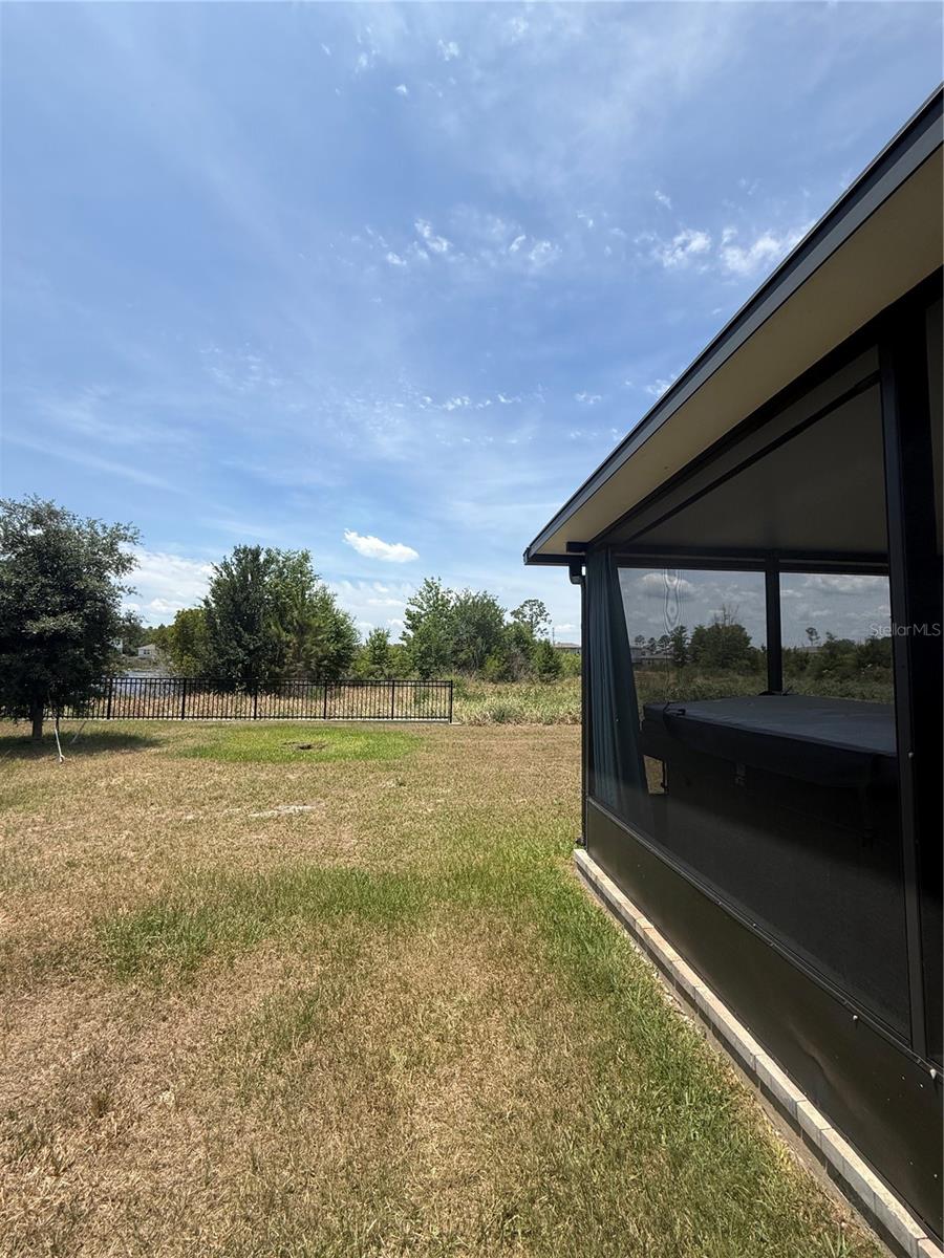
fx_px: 509
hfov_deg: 85.7
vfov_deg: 102.1
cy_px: 629
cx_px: 472
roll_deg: -1.6
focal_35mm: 14
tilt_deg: +3.6
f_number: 2.2
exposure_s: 1/2410
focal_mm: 2.22
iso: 50
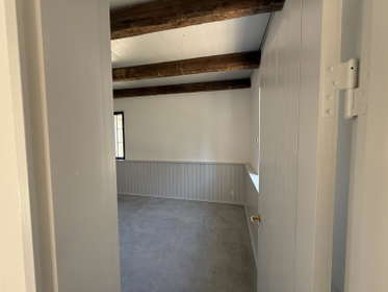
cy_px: 146
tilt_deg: -2.8
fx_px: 157
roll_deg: +0.9
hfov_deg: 102.0
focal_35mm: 14
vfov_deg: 85.7
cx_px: 194
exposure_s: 1/99
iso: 160
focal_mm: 2.22
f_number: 2.2
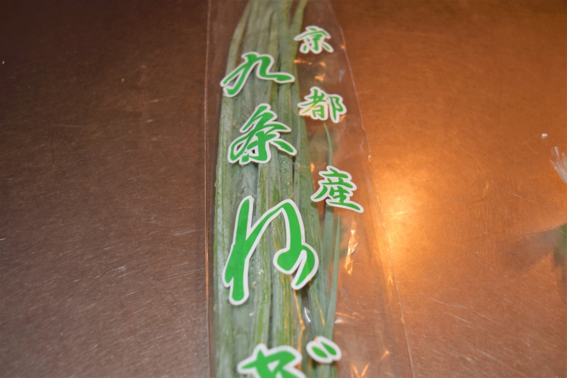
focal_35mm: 38
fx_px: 590
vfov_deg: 35.5
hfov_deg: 51.3
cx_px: 284
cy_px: 189
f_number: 4
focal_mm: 25
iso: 250
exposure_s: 1/60
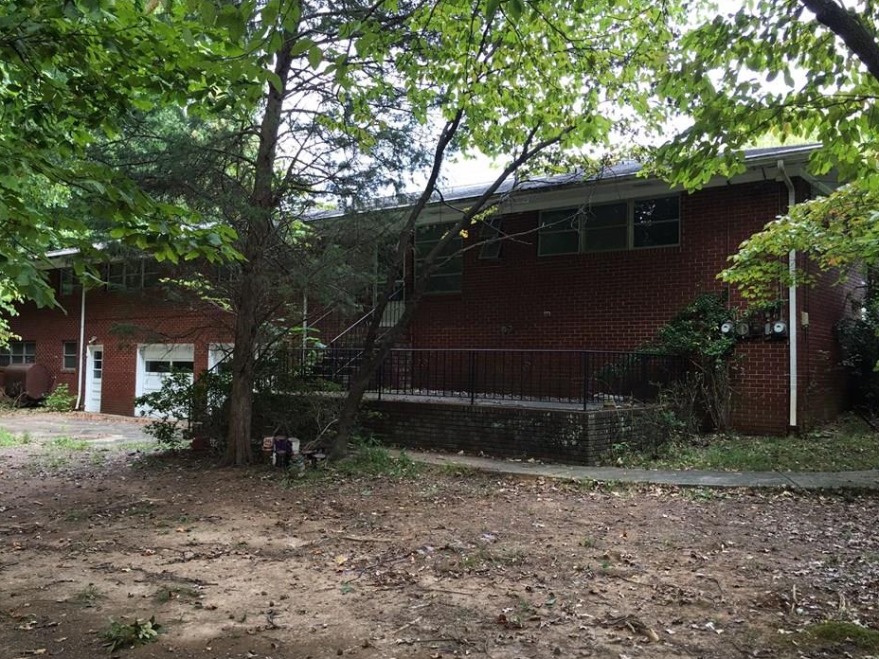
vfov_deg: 44.2
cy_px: 320
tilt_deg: +4.4
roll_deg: -0.8
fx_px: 813
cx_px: 415
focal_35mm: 32
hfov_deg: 56.8
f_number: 2.2
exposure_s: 1/30
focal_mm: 4.15
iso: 25
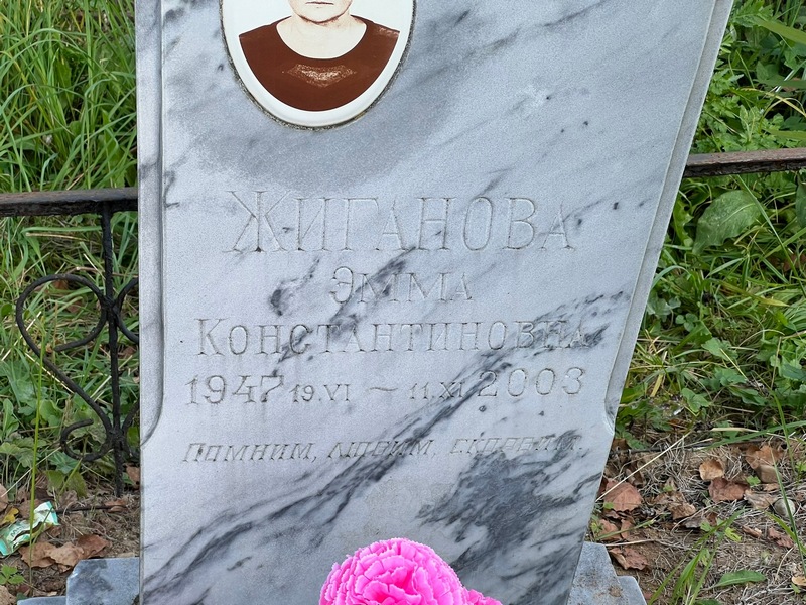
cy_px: 302
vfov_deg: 19.1
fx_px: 1793
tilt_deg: -28.7
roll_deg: -1.7
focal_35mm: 77
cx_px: 403
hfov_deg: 25.3
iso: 32
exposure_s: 1/224
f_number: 2.8
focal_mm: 9
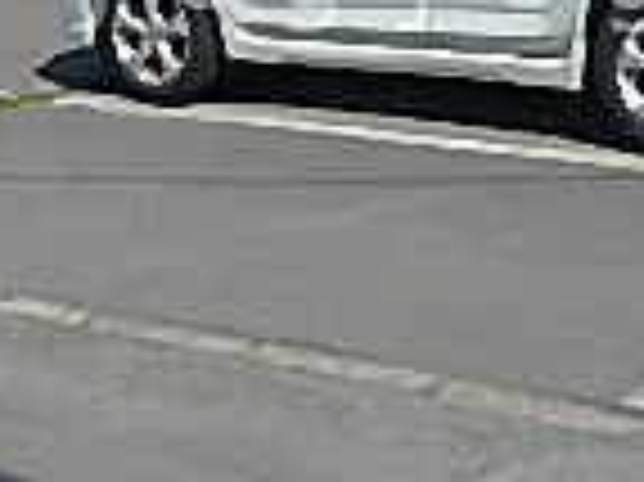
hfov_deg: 20.9
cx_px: 378
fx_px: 1747
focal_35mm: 94
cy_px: -23
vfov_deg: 15.4
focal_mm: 3.7
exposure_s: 1/500
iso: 125
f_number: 6
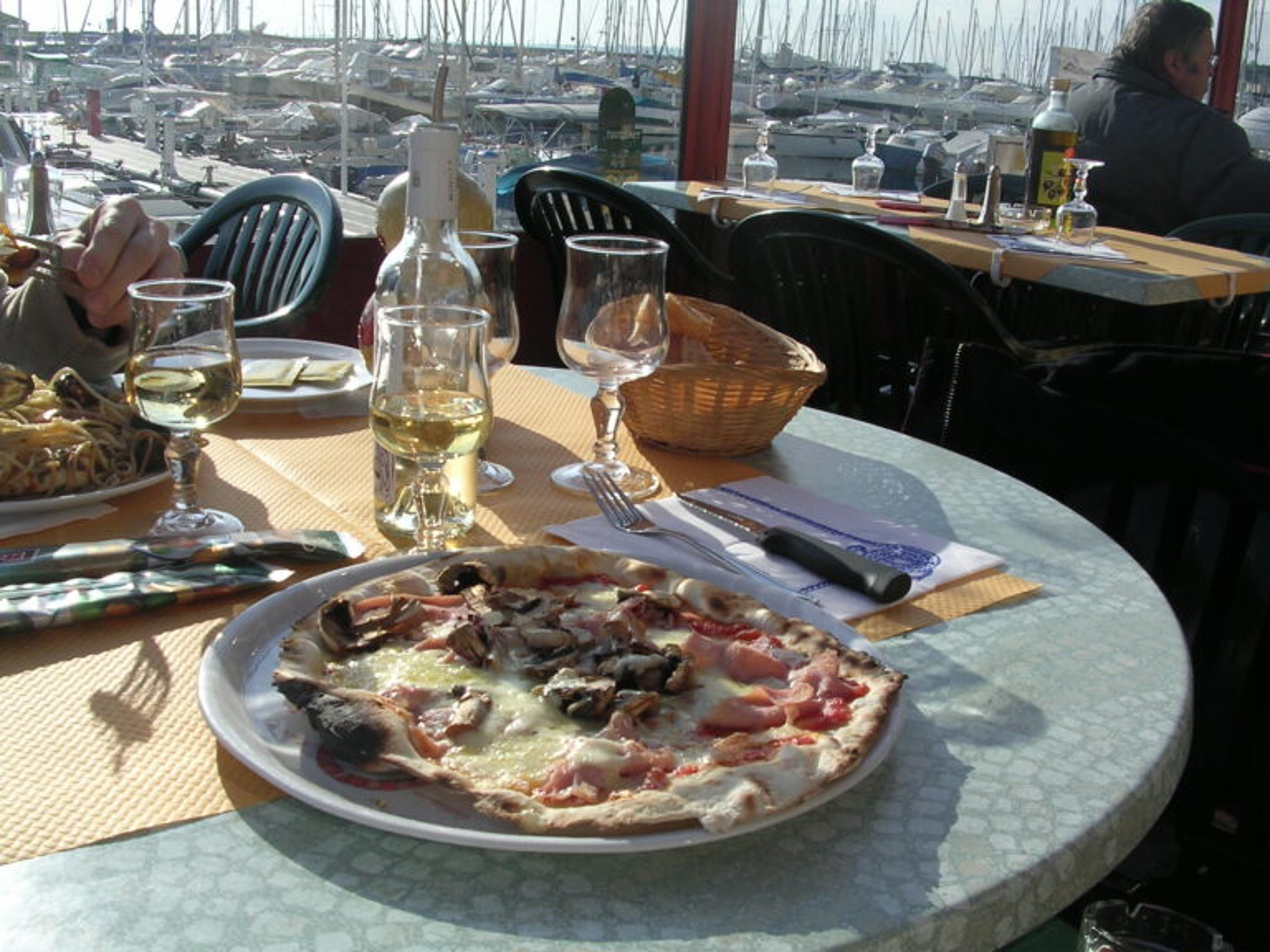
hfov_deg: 49.0
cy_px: 476
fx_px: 1394
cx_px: 635
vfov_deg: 37.7
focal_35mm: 38
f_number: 5.6
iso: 100
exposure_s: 1/385
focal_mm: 5.8
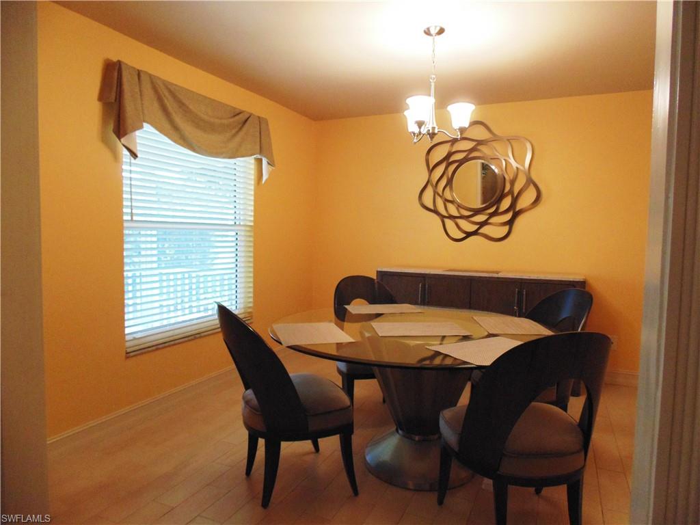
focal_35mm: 22
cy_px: 262
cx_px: 350
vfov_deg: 61.1
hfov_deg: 76.4
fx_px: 445
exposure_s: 1/30
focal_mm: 4
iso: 320
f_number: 3.1
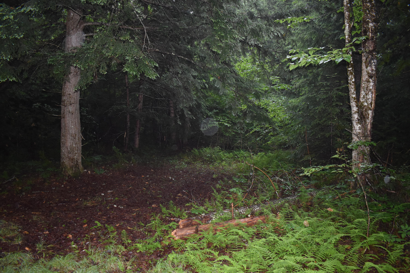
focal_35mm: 27
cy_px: 136
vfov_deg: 47.9
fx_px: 307
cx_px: 205
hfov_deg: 67.4
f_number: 3.5
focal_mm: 18
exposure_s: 1/125
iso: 1400
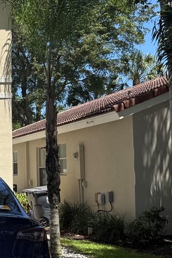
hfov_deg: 15.5
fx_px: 538
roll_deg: -1.4
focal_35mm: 75
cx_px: -141
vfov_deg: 27.0
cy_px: 121
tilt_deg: +4.8
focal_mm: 6.76
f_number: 1.78
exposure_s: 1/3021
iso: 80
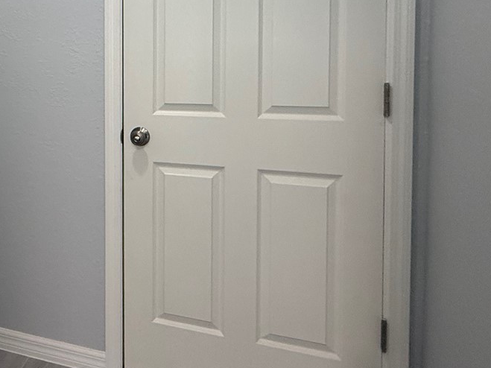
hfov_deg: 46.5
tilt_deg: -0.3
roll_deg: -0.3
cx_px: 17
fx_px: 482
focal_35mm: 34
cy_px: 81
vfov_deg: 40.3
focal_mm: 2.22
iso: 320
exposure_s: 1/120
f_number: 2.2
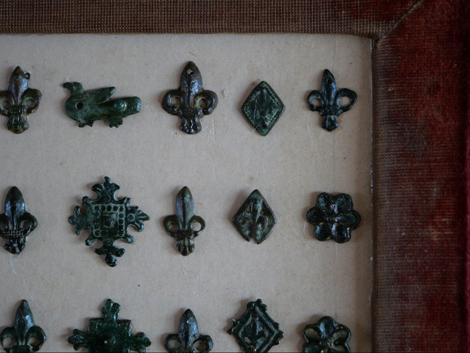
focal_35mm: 60
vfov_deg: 24.4
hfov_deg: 32.2
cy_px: 176
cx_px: 235
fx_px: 815
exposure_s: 1/60
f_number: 2.8
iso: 320
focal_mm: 30
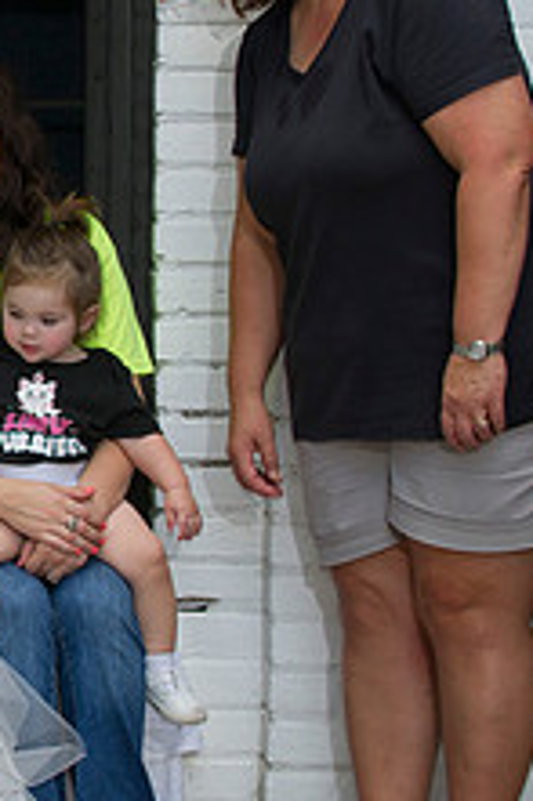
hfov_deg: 6.9
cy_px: 312
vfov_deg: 10.4
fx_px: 4382
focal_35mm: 197
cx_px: -218
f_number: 5.6
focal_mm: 75
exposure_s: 1/125
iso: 320
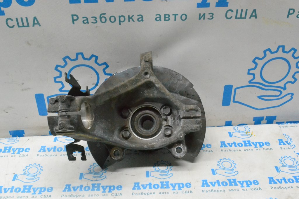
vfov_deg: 34.2
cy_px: 100
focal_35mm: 39
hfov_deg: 49.5
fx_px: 324
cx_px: 150
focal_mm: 26
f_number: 18
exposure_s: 1/50
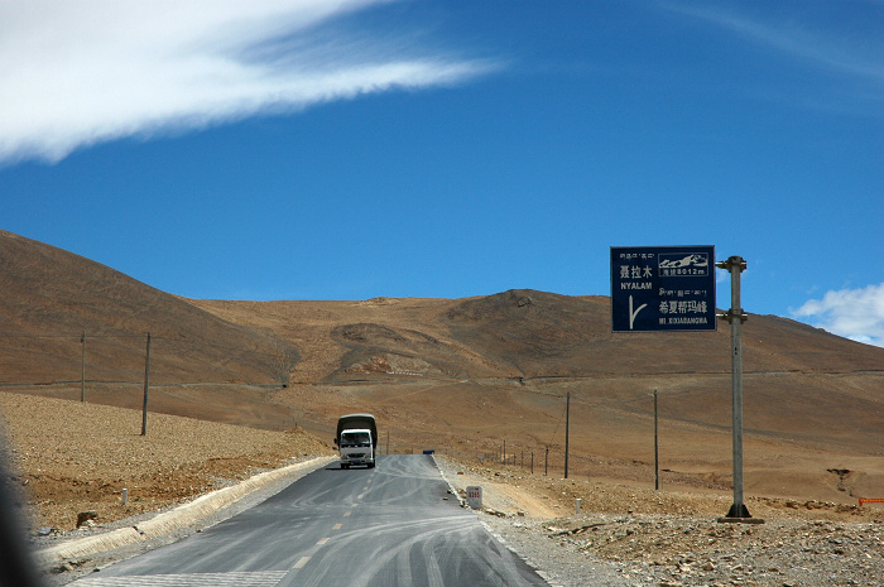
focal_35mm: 105
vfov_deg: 13.0
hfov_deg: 19.5
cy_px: 294
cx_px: 442
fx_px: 2575
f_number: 11
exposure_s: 1/800
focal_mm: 70
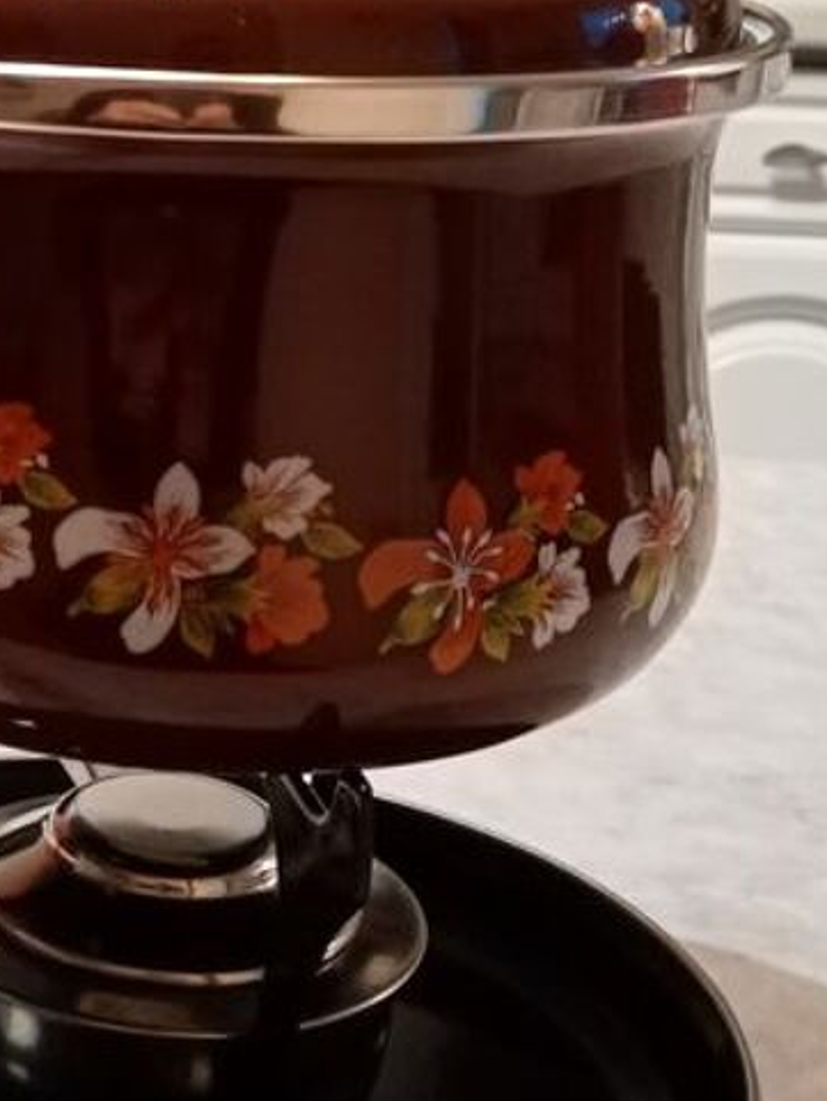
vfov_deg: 26.9
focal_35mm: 72
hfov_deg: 19.5
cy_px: 406
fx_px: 2292
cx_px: -94
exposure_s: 1/25
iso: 626
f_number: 1.8
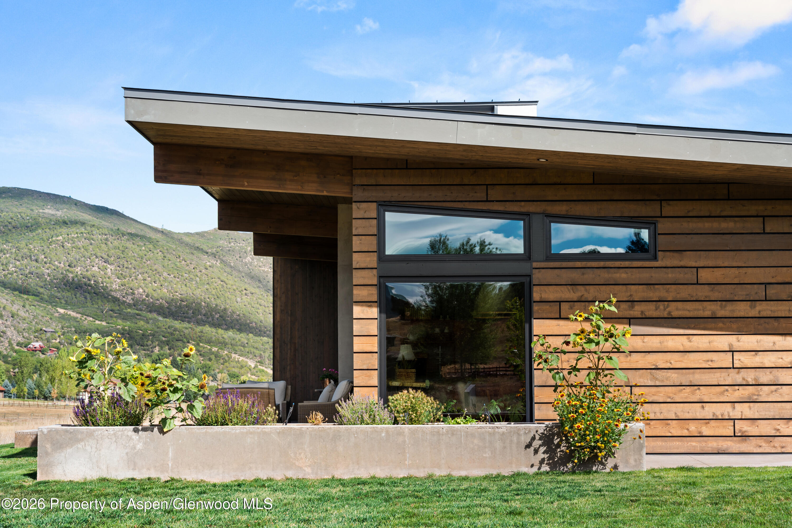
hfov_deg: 32.4
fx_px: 1364
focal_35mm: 62
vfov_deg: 21.9
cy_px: 264
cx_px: 396
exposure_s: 1/200
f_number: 7.1
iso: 100
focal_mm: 62
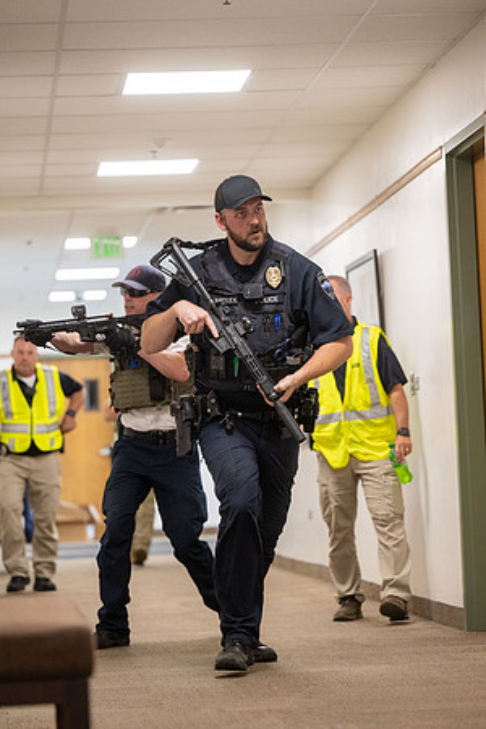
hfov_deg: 11.9
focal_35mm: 115
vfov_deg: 17.8
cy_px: 364
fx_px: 2329
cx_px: 243
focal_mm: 115
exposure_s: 1/500
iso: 2000
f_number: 2.8
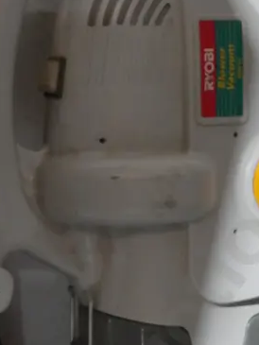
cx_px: 164
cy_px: 354
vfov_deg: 15.0
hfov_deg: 11.5
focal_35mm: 129
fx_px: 1286
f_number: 5.1
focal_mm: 23
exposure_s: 1/60
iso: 2500
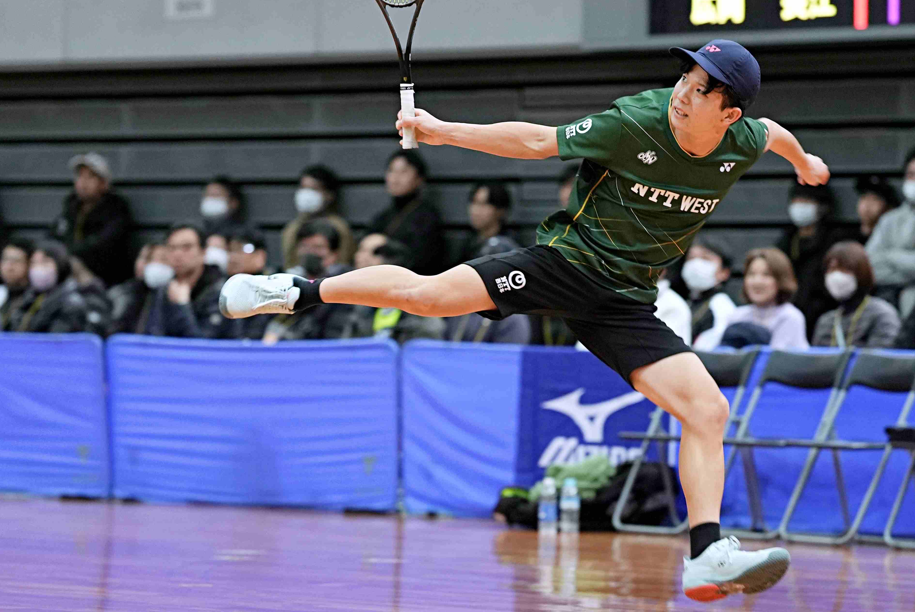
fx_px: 5418
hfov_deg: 9.7
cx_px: 473
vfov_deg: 6.5
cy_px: 307
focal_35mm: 213
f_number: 2.8
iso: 1600
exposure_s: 1/400
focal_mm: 136
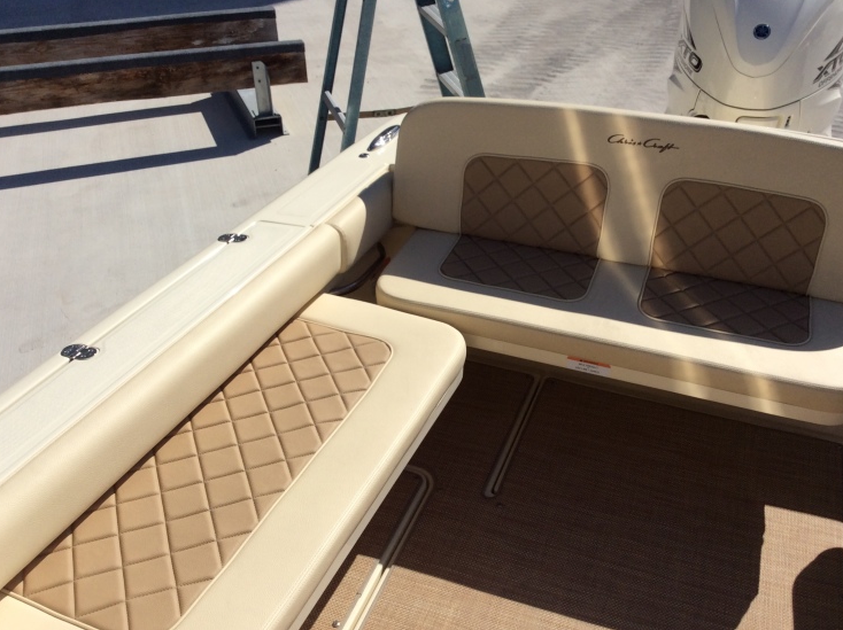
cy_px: 296
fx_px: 852
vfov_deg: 40.6
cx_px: 448
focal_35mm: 35
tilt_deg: -38.0
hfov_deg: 52.6
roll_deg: -0.3
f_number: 2.4
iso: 32
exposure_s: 1/3367
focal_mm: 3.3
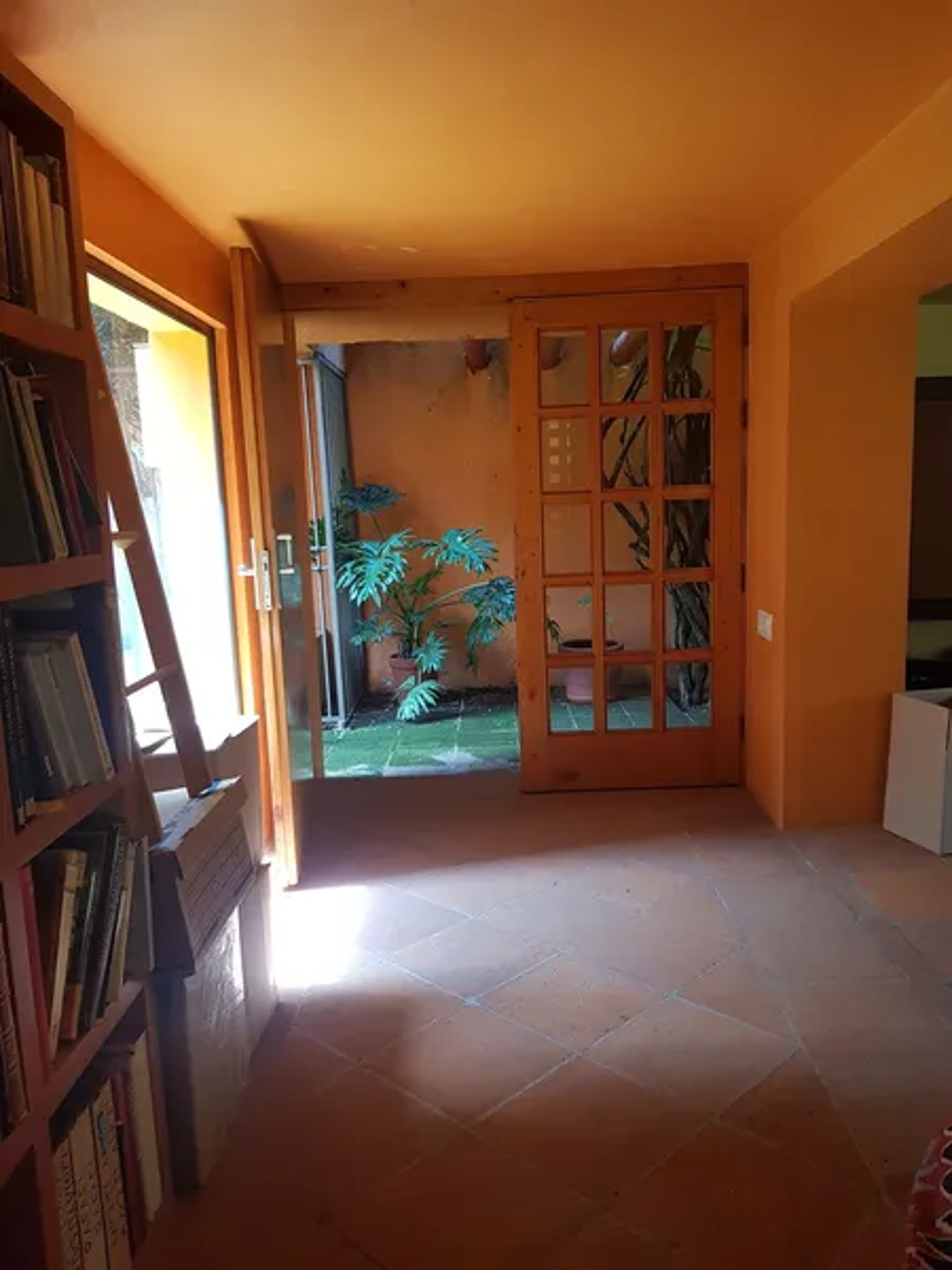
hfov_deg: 53.1
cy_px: 635
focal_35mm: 26
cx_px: 476
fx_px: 953
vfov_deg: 67.3
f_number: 1.7
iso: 100
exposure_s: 1/60
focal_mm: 4.3
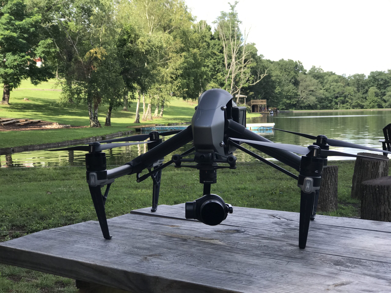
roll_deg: +1.5
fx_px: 644
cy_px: 146
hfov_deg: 33.8
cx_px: 196
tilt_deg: -2.9
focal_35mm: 57
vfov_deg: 25.7
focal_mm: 6.6
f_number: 2.8
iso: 20
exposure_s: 1/233
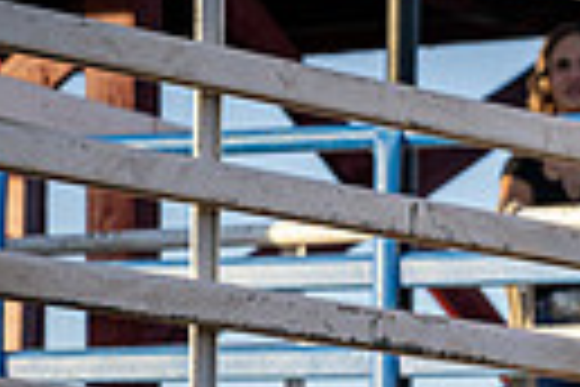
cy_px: 724
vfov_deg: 4.8
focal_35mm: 282
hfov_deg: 6.9
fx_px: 4543
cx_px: 1379
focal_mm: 51
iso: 160
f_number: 3.2
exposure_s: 1/1000
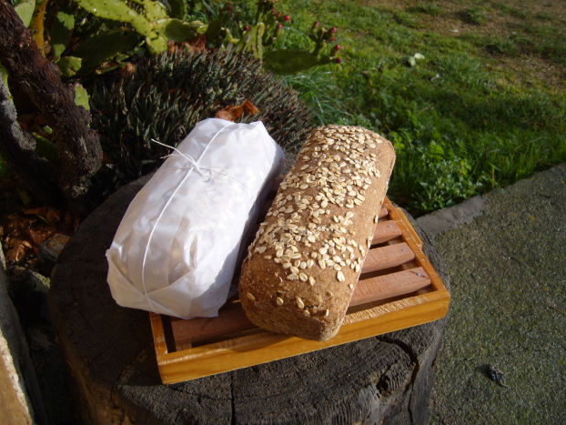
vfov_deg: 39.7
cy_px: 210
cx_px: 278
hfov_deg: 51.3
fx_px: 589
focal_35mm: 36
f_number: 7.1
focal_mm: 7.4
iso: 80
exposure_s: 1/180
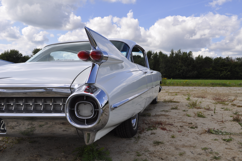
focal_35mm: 33
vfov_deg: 39.9
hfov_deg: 57.3
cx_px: 121
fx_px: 222
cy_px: 80
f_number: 10
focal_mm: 22
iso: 200
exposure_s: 1/400
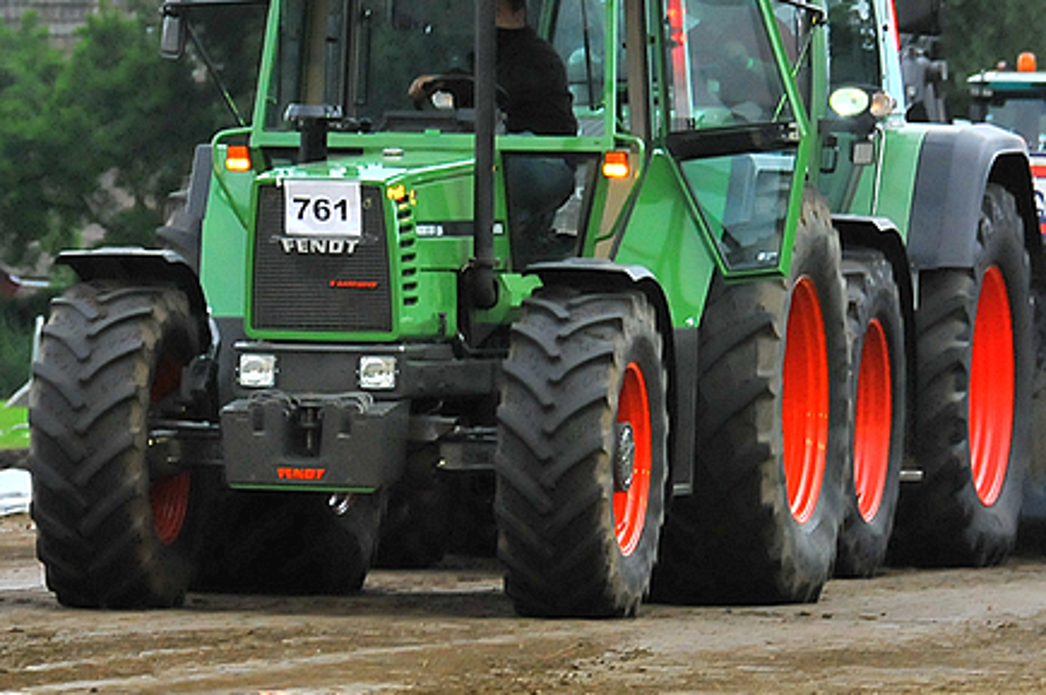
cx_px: 589
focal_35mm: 477
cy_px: 358
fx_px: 13849
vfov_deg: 2.9
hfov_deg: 4.3
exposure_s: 1/100
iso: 1000
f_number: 5.6
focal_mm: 135
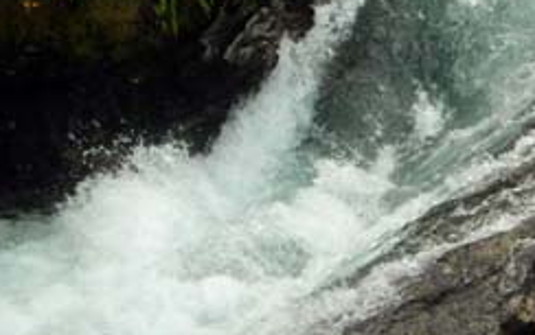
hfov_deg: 17.7
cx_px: 373
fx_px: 1707
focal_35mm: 117
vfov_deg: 11.2
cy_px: 38
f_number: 5
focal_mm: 8.2
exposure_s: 1/160
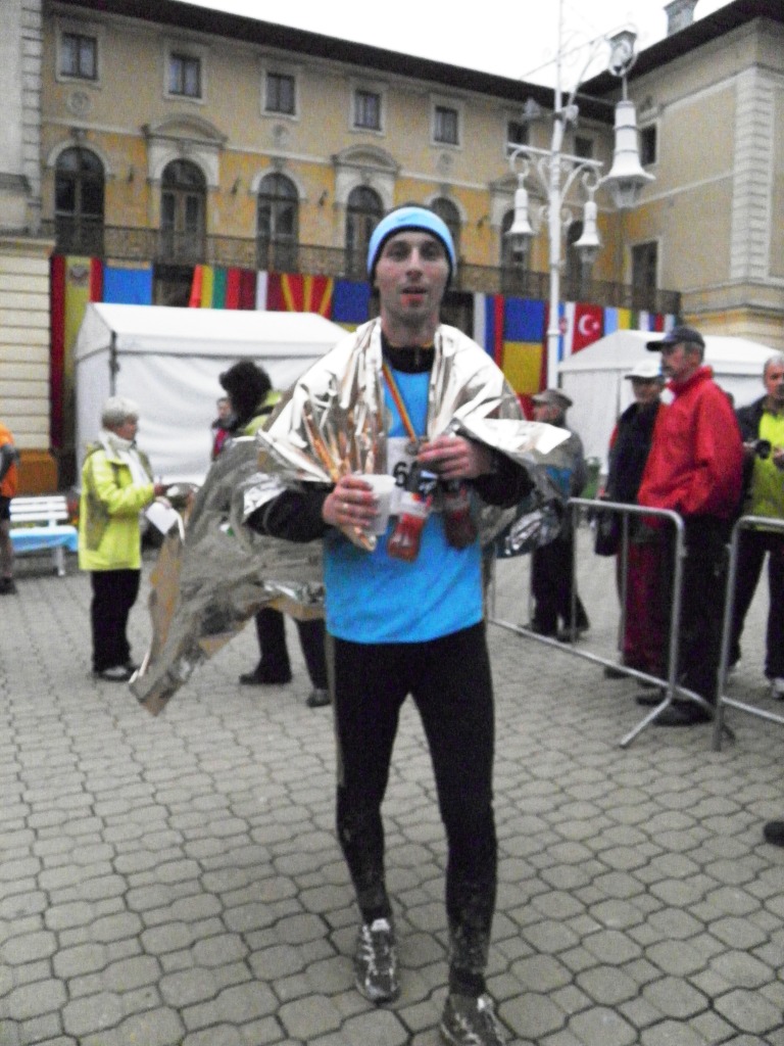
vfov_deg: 63.4
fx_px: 846
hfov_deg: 49.7
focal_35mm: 28
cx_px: 392
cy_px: 523
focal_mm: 4.9
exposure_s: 1/400
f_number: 2.8
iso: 1600
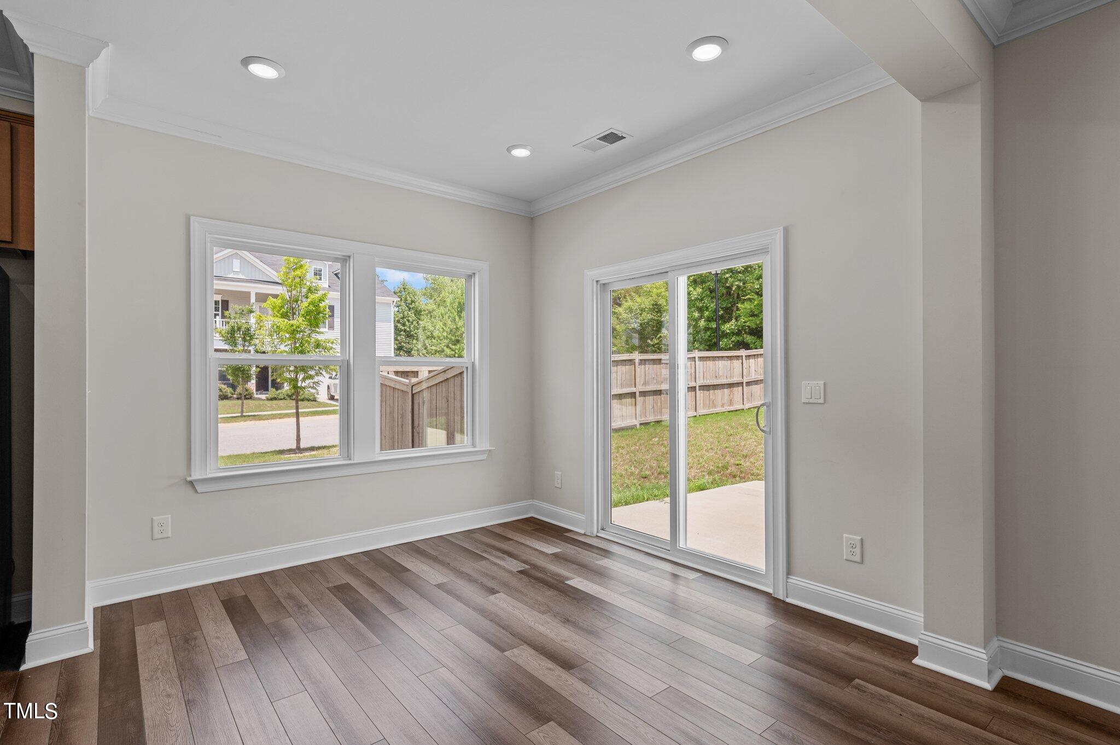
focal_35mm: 17
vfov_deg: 70.3
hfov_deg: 93.3
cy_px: 372
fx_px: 528
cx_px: 560
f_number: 6.3
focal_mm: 17
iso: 400
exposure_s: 1/60
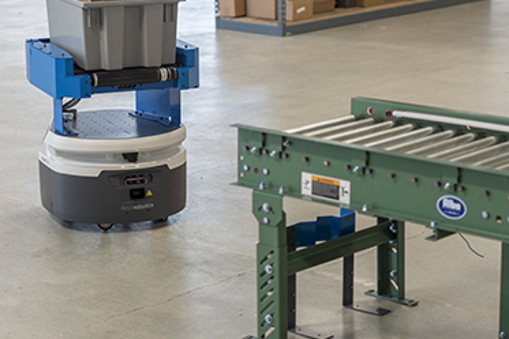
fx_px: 1513
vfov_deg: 12.8
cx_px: 282
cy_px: 152
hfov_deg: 19.1
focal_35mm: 107
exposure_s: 1/60
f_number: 2.8
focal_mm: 70
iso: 200
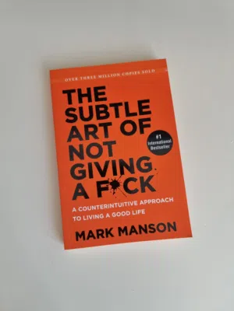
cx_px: 117
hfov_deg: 56.8
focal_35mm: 24
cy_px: 156
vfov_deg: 71.6
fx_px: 216
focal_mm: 6.7
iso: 125
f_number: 1.8
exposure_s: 1/100
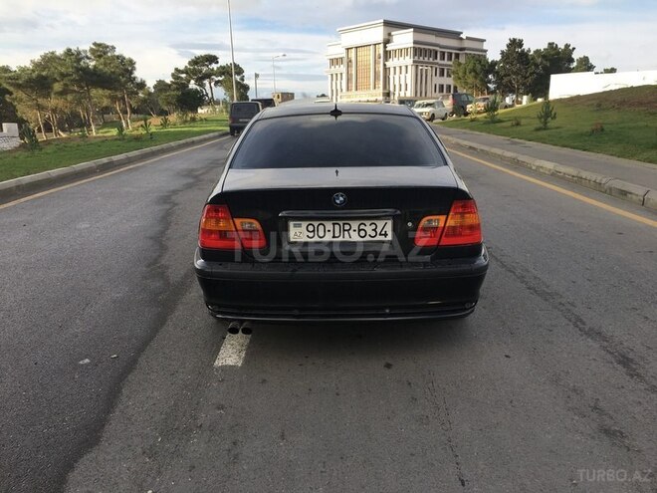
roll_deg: +1.1
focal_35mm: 29
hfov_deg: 61.7
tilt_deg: -13.9
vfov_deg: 48.2
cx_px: 328
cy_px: 246
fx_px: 550
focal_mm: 4.15
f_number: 2.2
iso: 25
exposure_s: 1/569
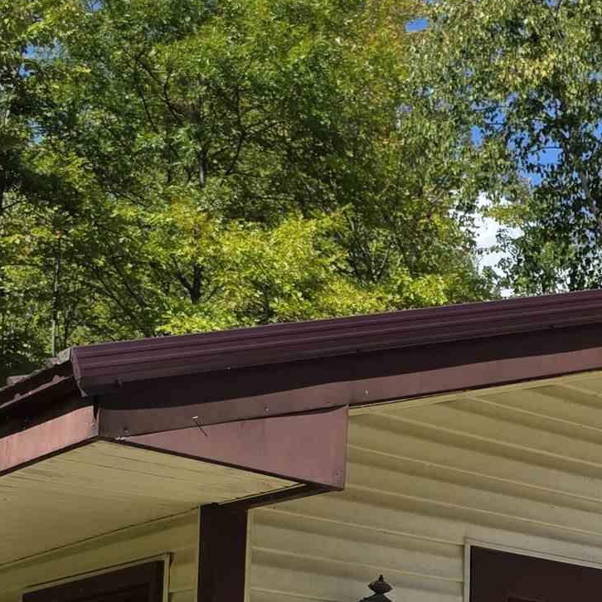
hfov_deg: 19.6
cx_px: 609
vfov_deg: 18.9
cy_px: 748
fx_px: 1692
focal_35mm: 86
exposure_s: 1/5017
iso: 80
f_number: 1.7
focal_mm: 6.3
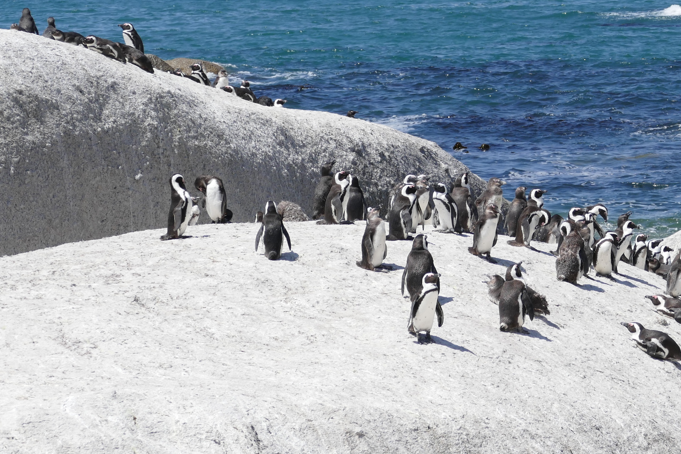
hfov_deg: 11.0
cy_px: 139
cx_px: 586
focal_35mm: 186
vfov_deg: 7.4
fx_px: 3518
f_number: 4.5
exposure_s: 1/1600
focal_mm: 35.42
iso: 125
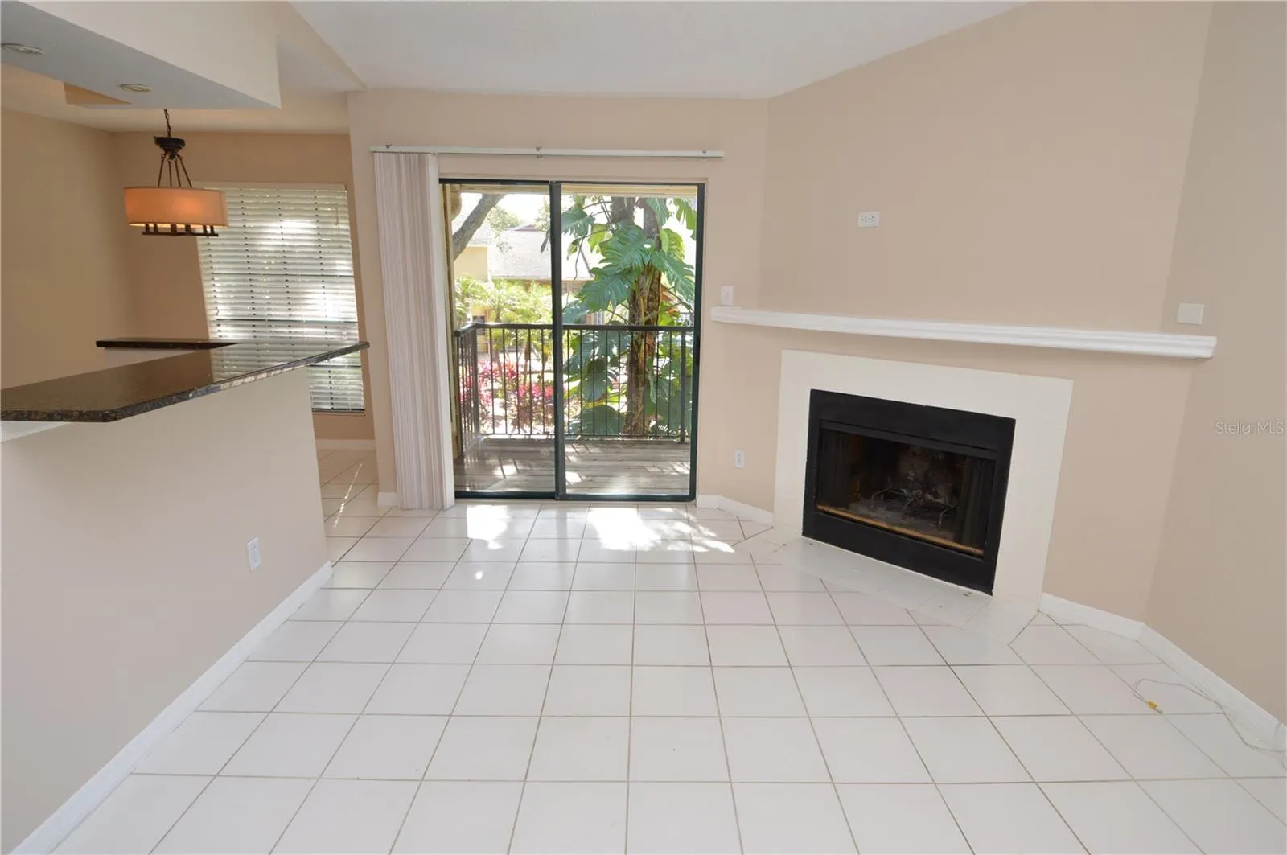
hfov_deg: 90.1
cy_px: 428
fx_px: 643
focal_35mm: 18
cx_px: 644
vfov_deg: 67.3
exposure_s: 1/100
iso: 400
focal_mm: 12
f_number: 5
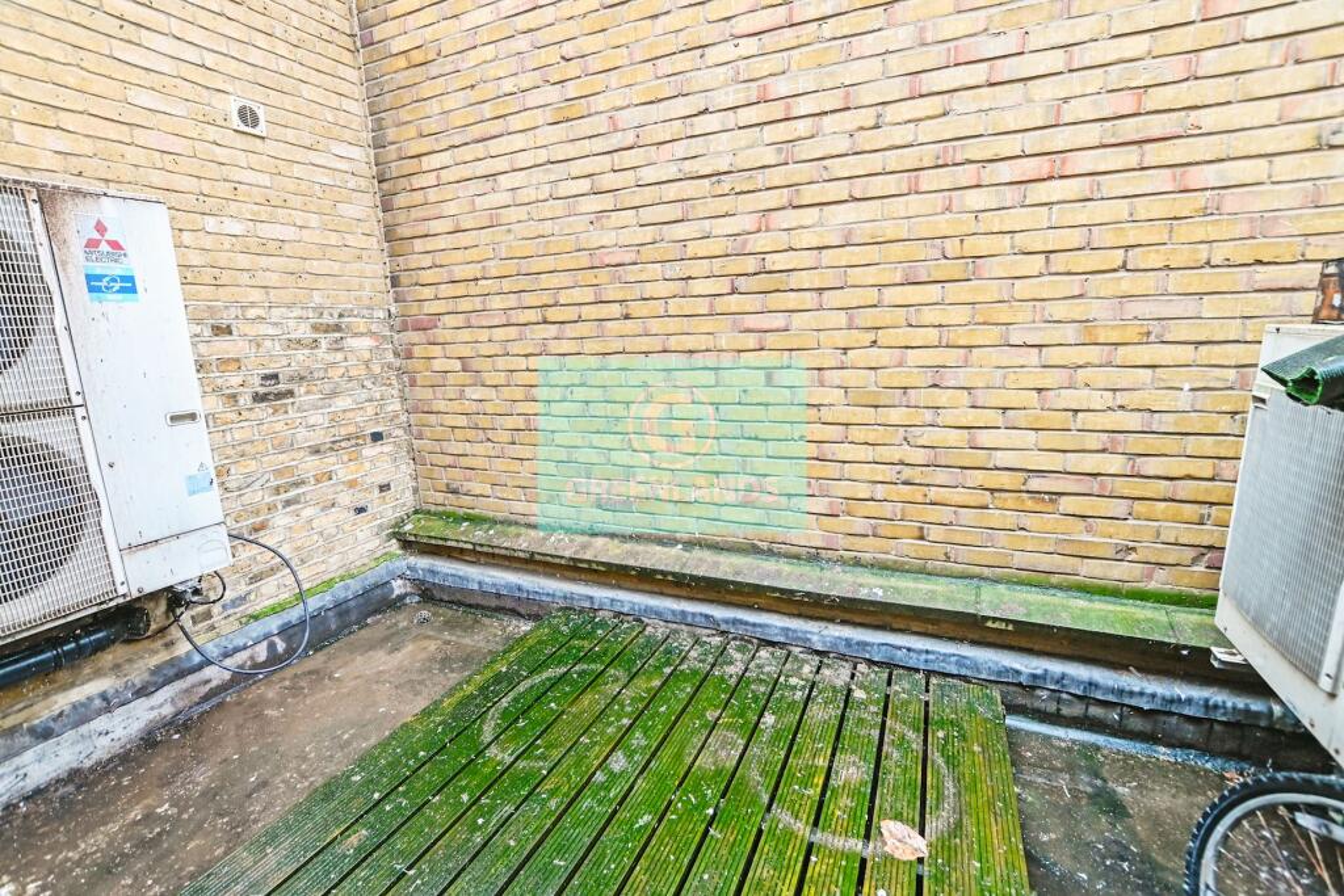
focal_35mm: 15
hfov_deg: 100.4
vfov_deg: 77.3
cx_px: 672
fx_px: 560
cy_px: 448
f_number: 5.6
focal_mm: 10
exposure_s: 1/13
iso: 320
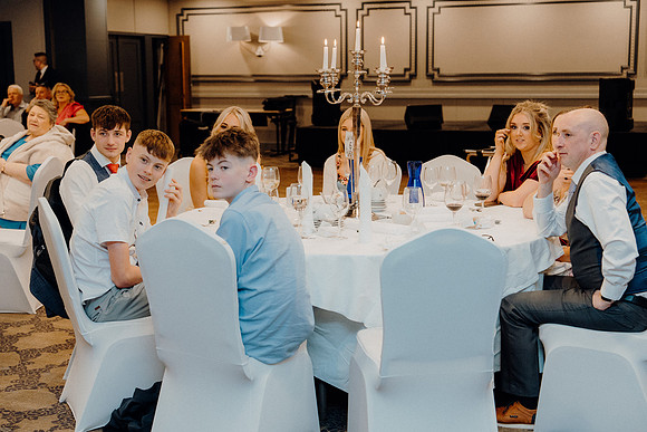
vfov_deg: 26.5
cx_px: 324
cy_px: 216
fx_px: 917
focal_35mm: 51
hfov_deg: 38.9
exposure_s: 1/160
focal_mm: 51
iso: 2500
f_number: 3.5
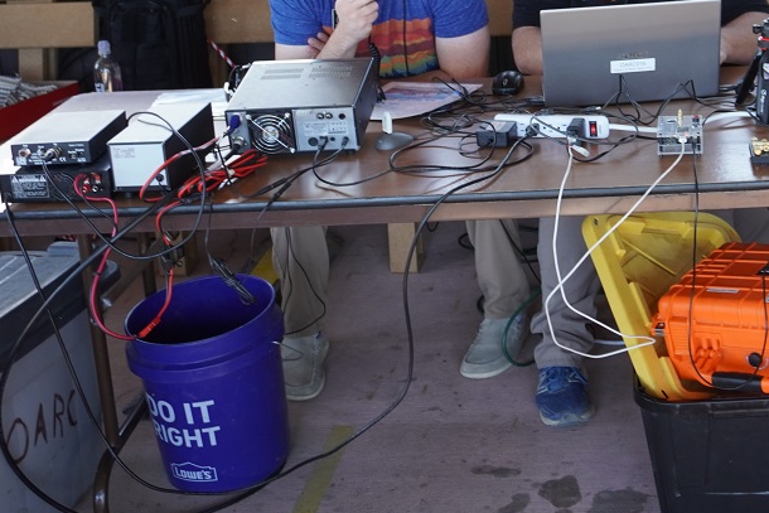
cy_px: 48
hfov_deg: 31.3
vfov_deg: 21.4
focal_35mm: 62
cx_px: 642
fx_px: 1324
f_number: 4
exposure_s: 1/60
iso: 200
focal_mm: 21
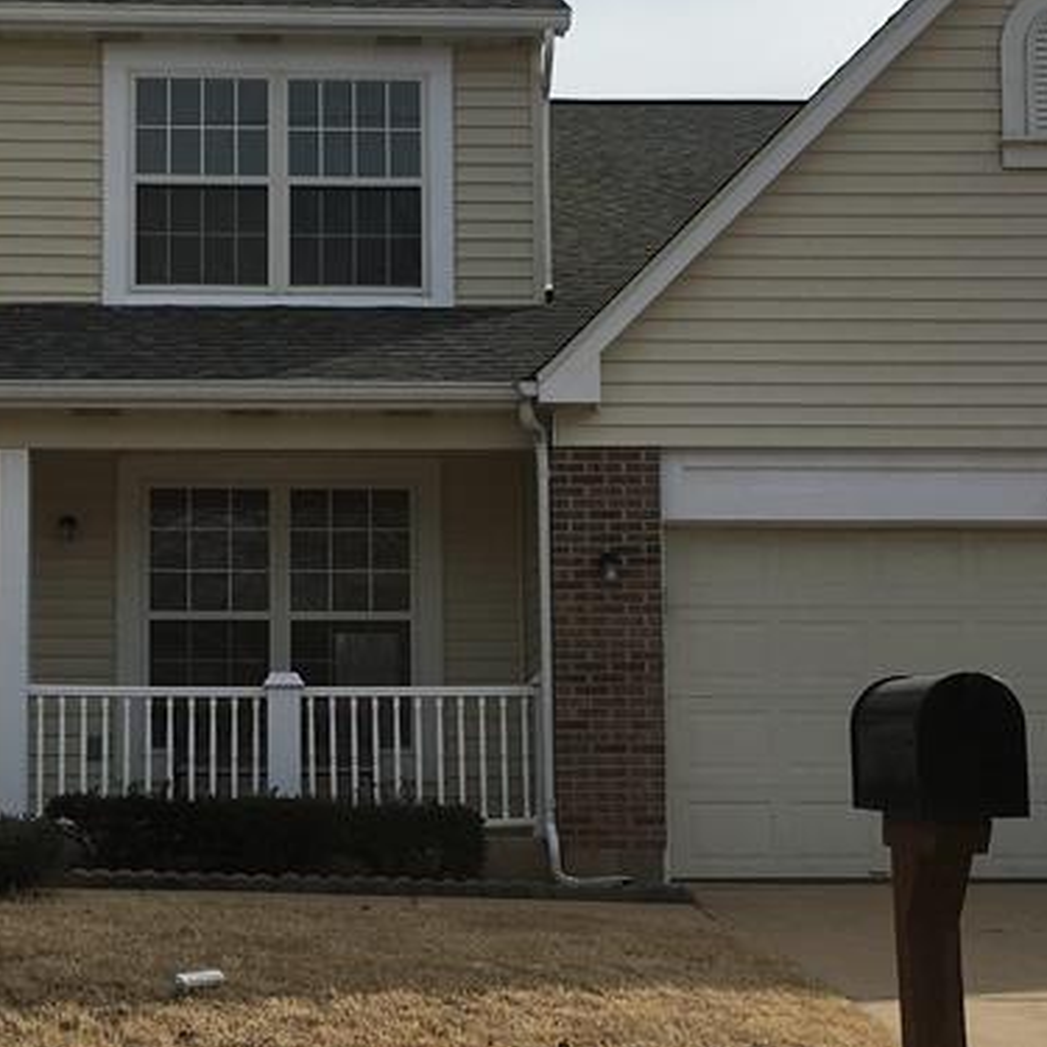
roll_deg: +1.2
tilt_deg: +4.8
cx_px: 332
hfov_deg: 24.5
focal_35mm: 70
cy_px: 597
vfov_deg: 24.6
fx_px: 2395
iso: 25
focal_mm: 4.15
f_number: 2.2
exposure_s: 1/3077
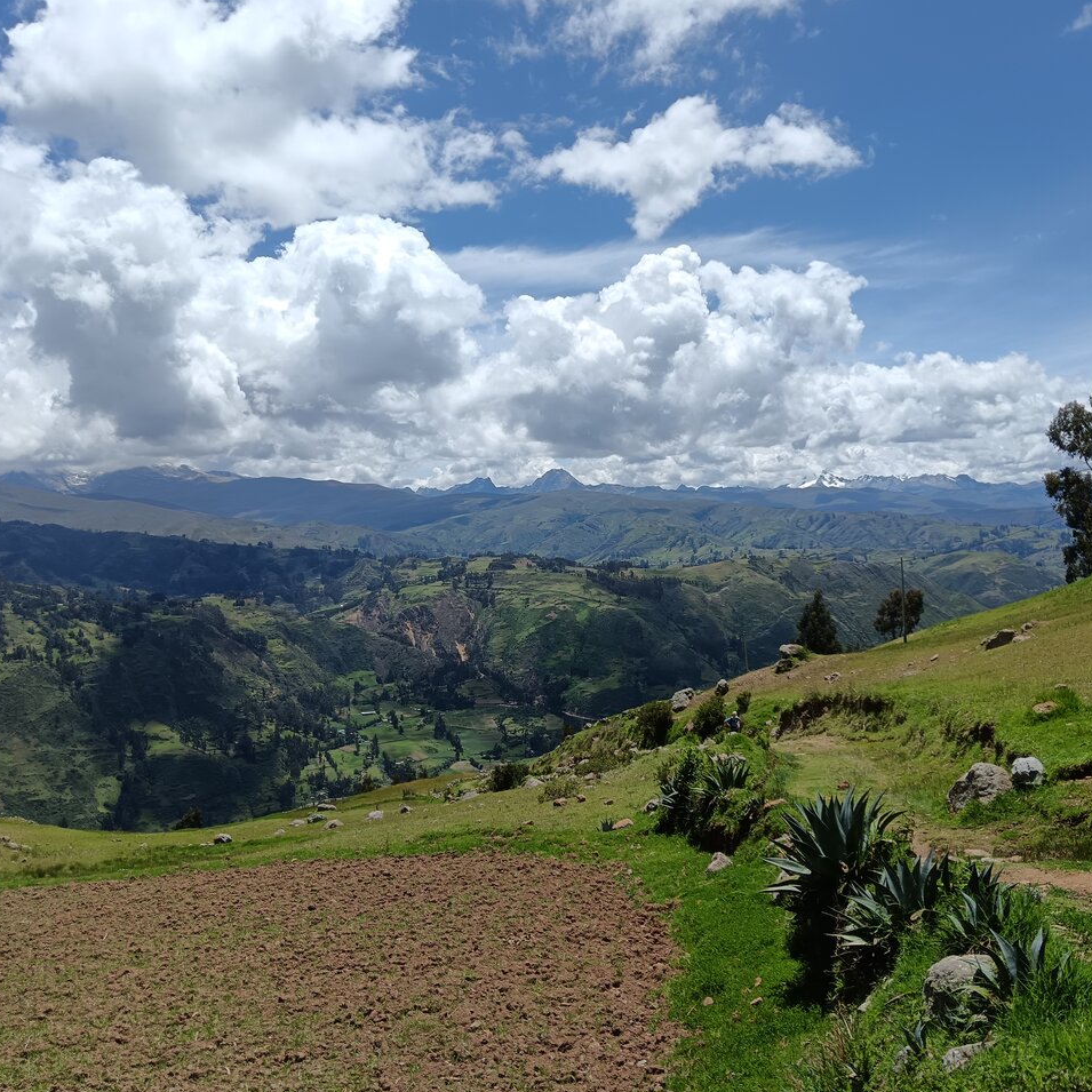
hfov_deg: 50.8
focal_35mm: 32
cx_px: 647
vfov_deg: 51.1
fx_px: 1142
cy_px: 548
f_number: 1.9
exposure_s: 1/1675
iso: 103
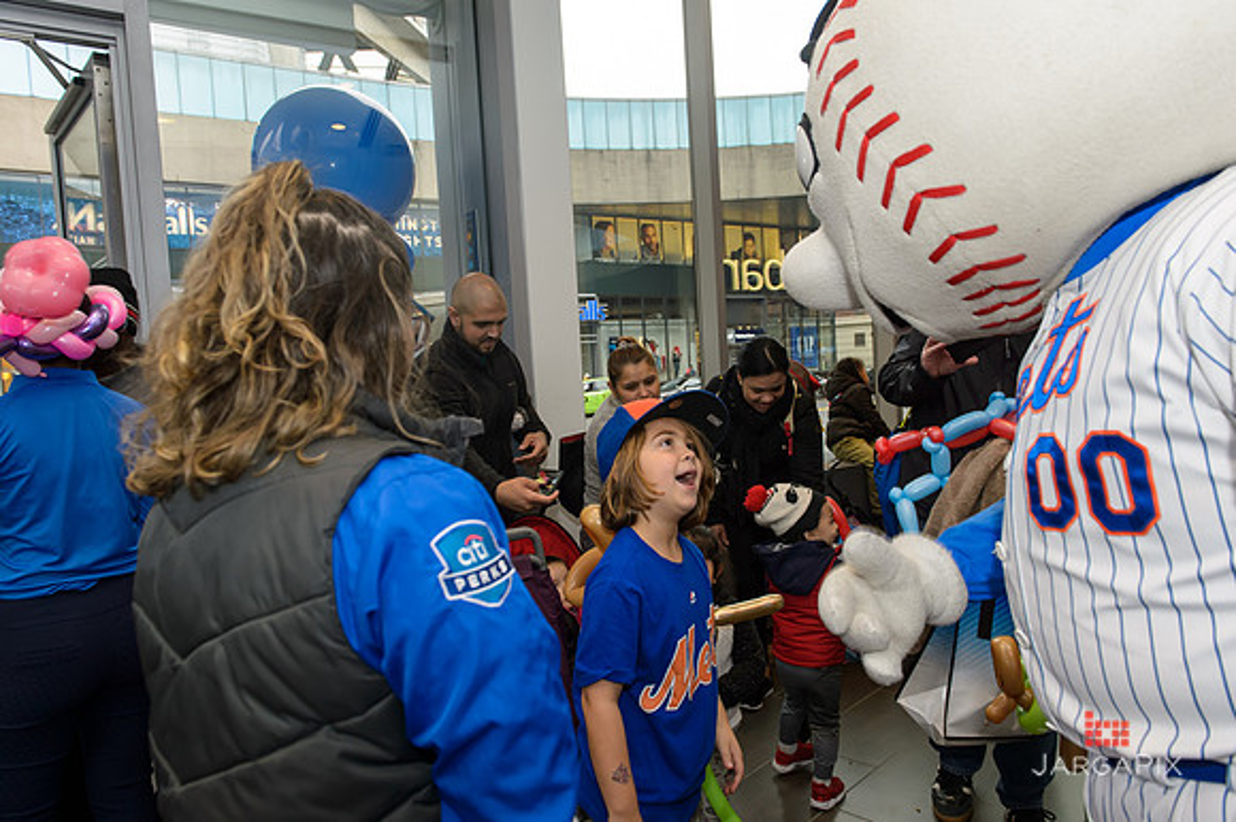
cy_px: 411
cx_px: 618
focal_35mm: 24
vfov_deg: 53.1
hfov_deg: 73.8
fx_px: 823
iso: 800
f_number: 4.5
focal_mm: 24
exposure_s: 1/125
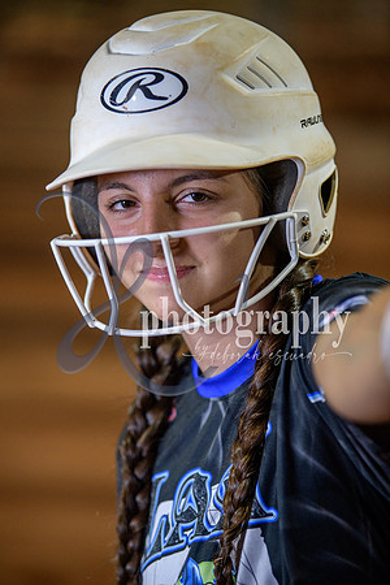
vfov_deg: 16.8
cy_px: 292
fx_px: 1982
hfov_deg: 11.2
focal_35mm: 122
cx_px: 195
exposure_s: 1/250
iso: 400
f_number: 2.8
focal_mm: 122
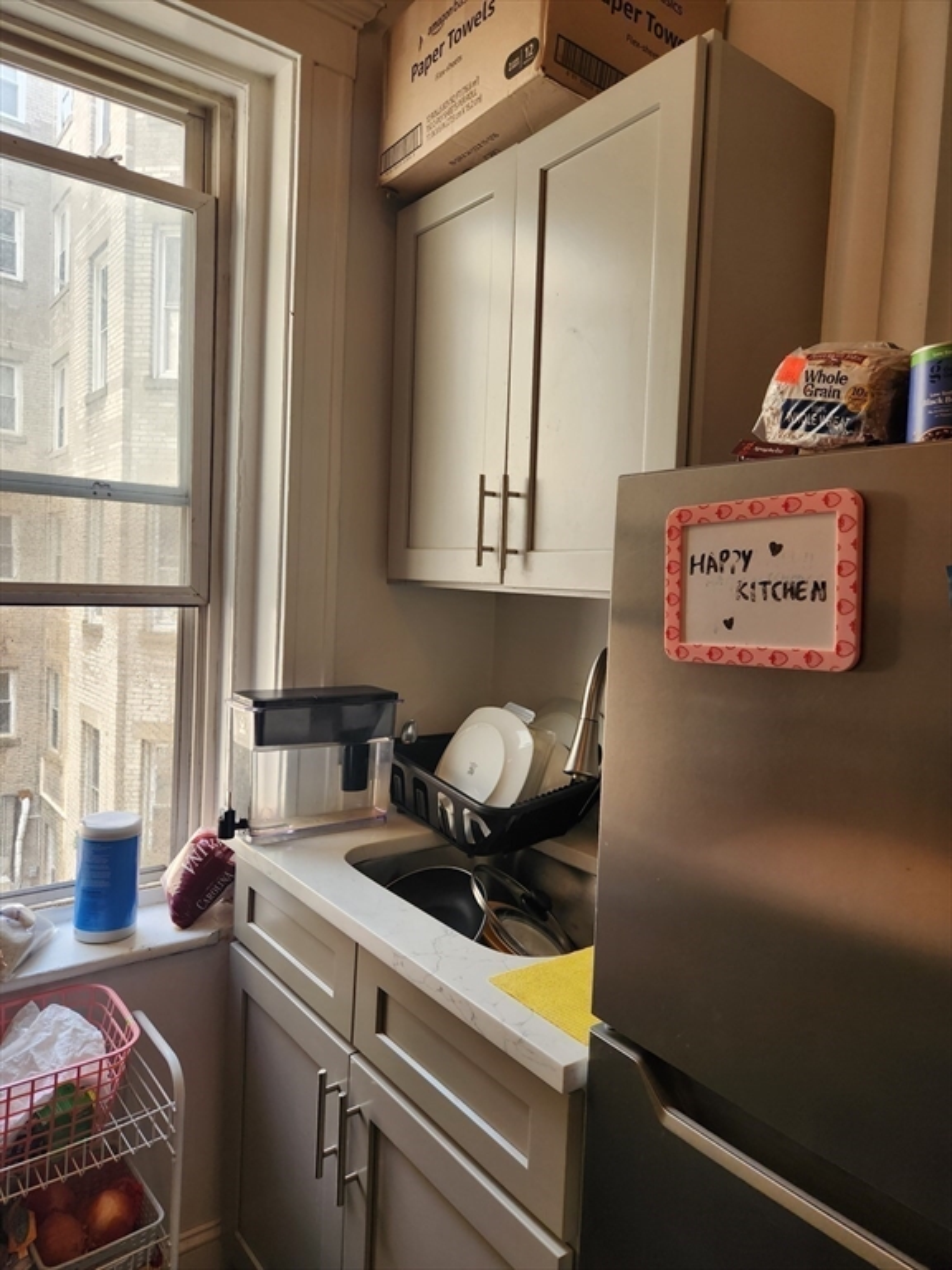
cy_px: 635
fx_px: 843
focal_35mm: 23
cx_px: 476
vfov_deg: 73.9
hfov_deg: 58.9
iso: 100
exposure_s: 1/180
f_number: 1.8
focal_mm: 5.4
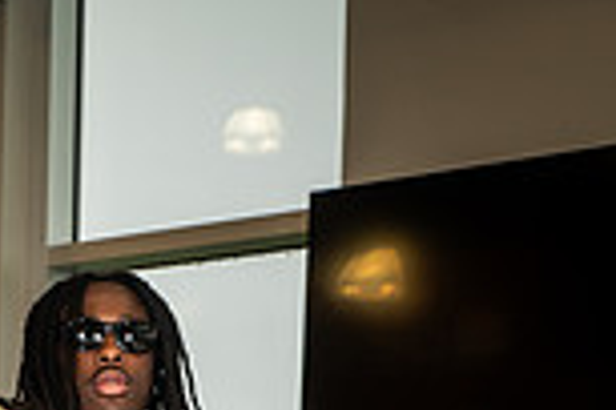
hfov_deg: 15.1
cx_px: 97
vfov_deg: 9.3
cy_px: 896
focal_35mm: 135
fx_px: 2310
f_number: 5.6
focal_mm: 46
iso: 500
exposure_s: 1/250
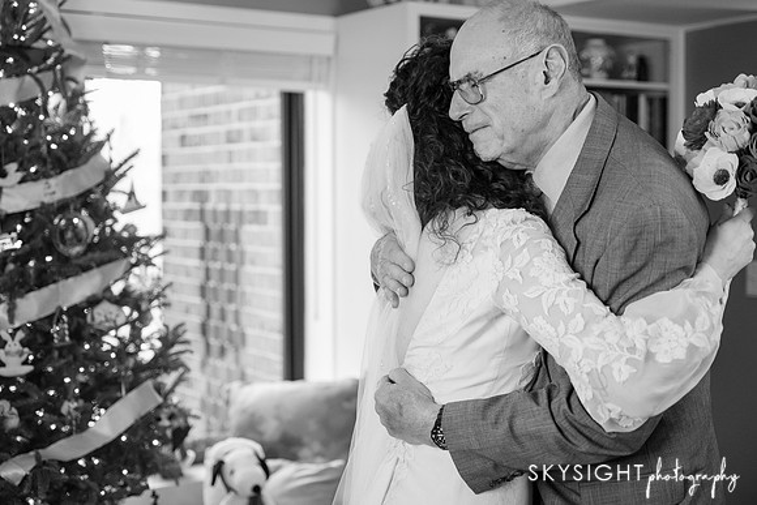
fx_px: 1139
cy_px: 252
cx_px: 378
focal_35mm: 54
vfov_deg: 25.0
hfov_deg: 36.8
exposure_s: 1/800
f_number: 2.8
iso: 3200
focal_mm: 53
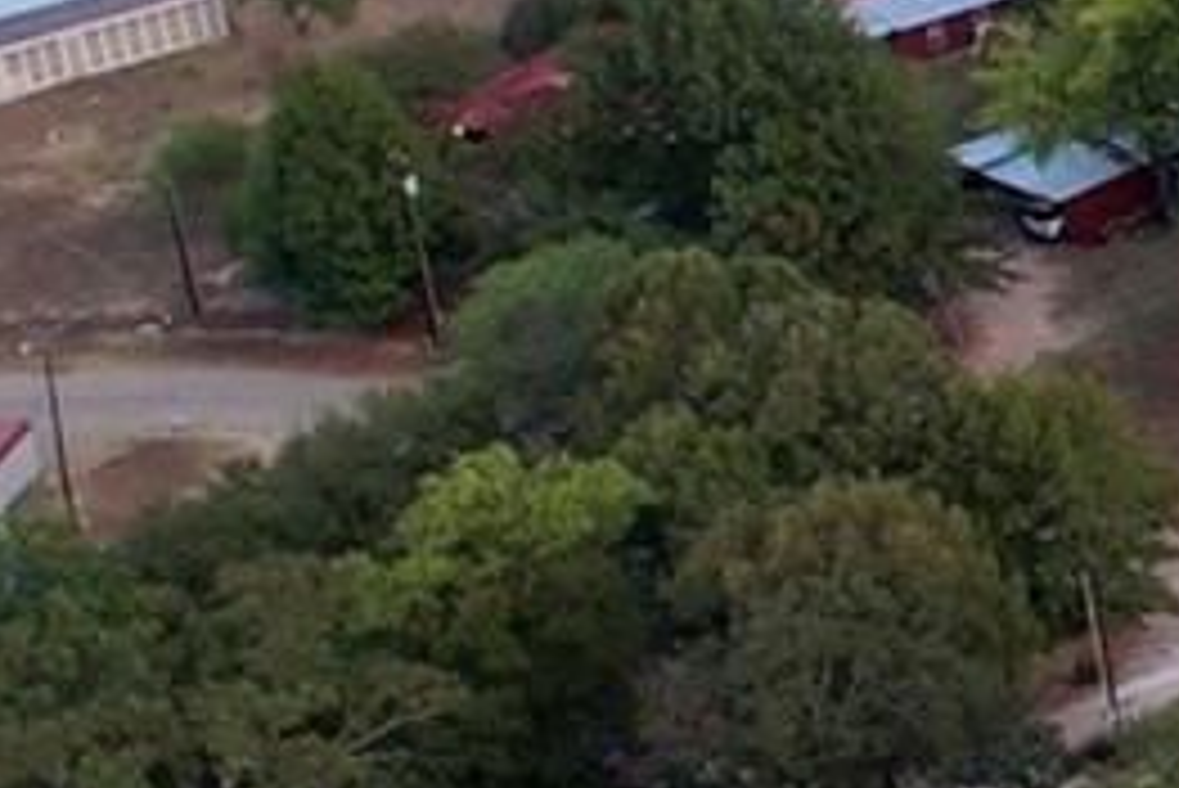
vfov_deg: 7.9
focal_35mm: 172
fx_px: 5636
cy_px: -349
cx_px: 3987
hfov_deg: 8.8
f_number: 2.8
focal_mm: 8.38
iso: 100
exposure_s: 1/30
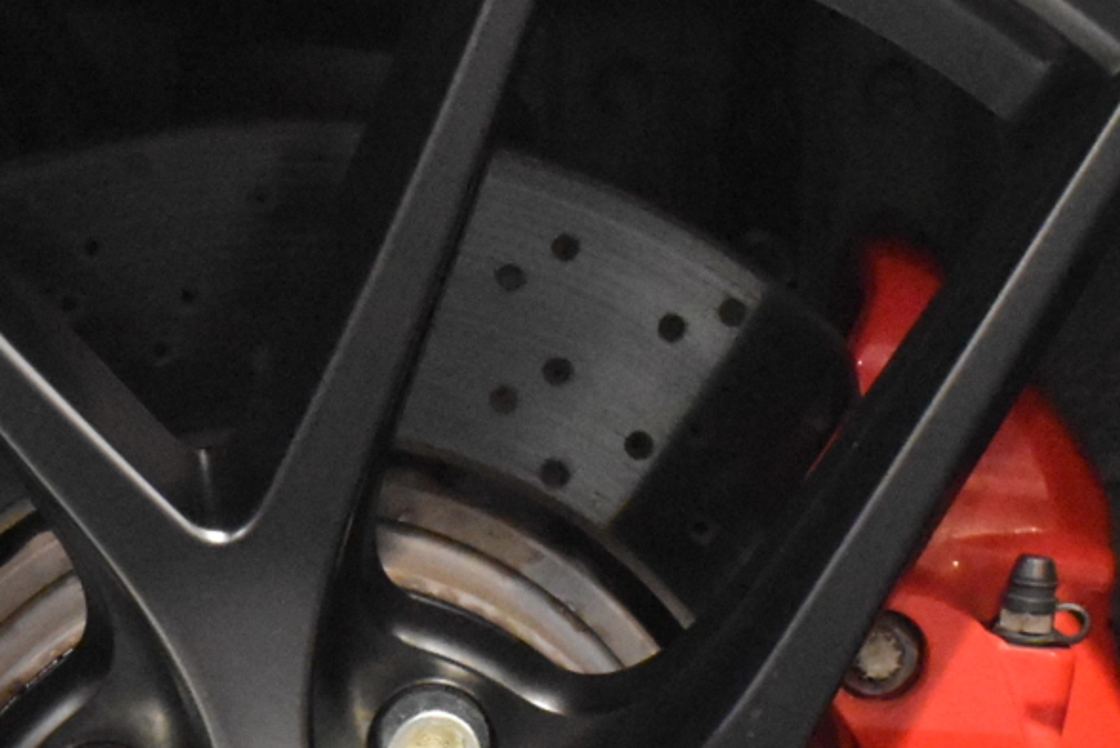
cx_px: 261
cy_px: 956
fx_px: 7100
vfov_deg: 6.0
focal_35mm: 228
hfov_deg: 9.0
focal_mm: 35
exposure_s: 1/40
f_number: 8
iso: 6400
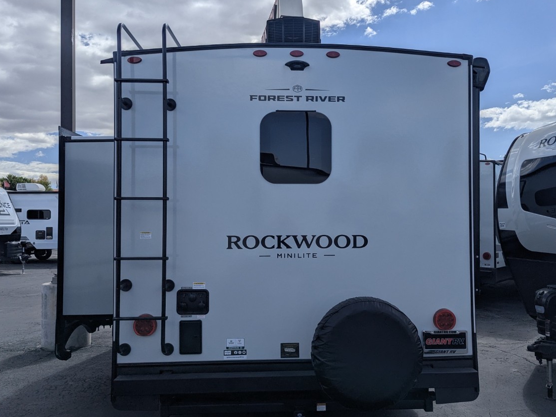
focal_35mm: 30
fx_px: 482
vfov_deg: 46.8
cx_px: 308
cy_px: 208
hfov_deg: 59.8
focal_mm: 6.81
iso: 43
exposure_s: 1/4348
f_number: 1.85
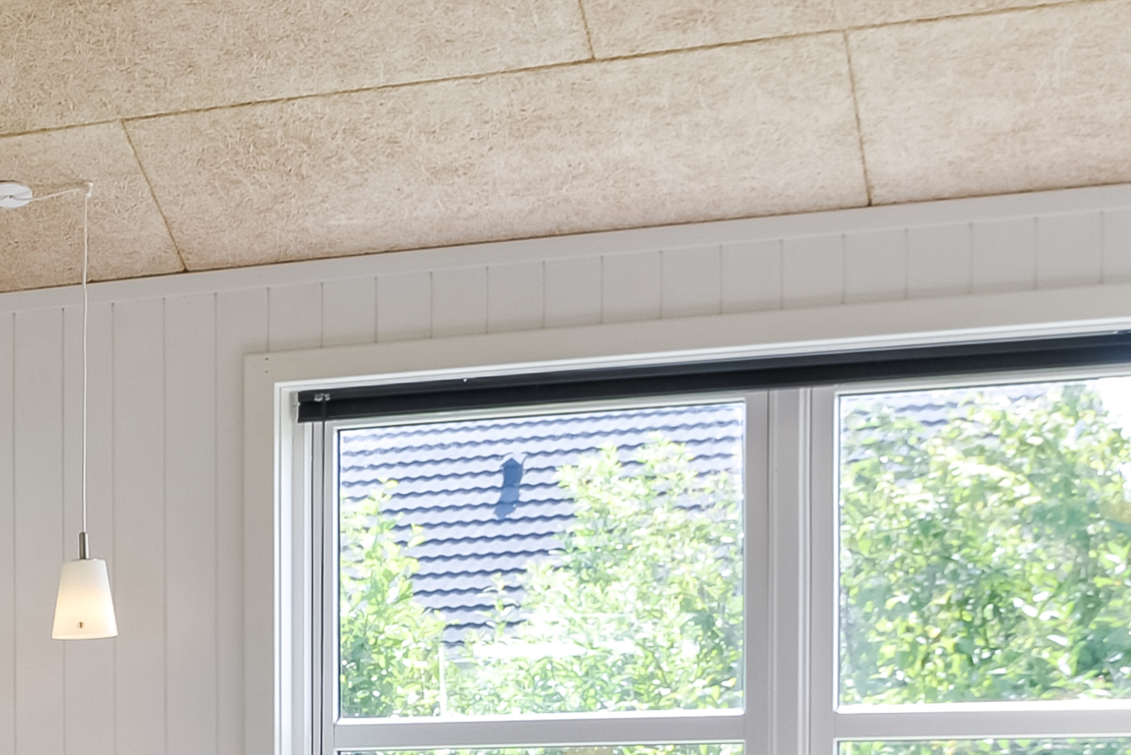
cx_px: -878
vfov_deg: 12.9
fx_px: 3237
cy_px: 973
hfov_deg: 16.7
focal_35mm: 103
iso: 250
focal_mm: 20
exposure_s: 1/40
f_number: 7.1
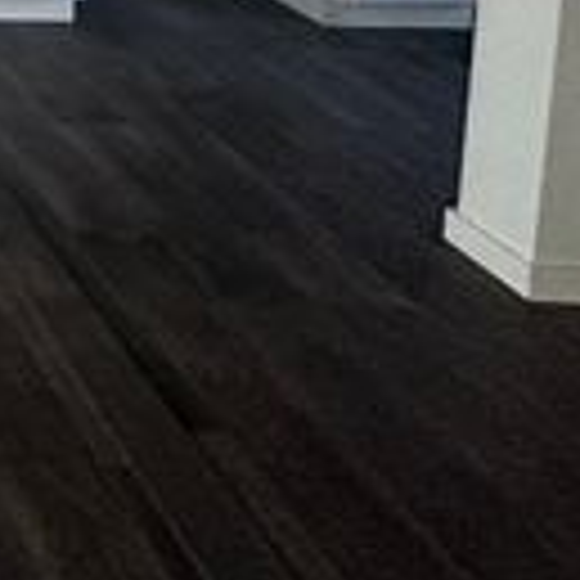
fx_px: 967
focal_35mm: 51
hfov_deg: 19.9
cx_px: -546
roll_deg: +1.4
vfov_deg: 24.8
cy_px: -315
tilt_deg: -4.7
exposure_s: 1/96
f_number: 2.2
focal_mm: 2.22
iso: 320
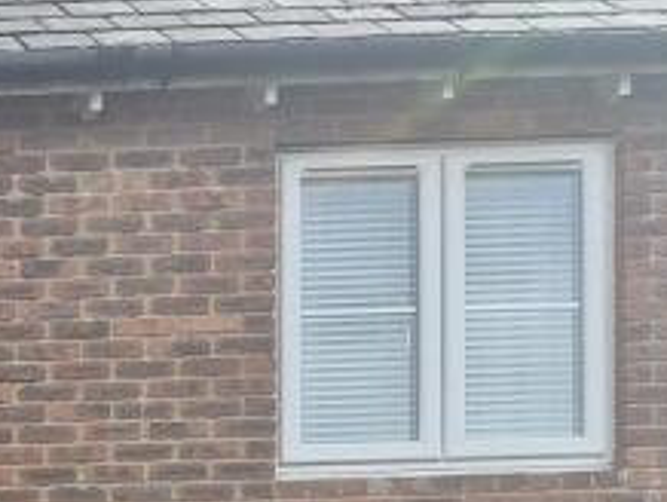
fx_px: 2083
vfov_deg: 12.2
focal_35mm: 108
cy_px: 1004
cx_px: -759
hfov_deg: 14.4
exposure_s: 1/2920
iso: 80
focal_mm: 5.4
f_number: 1.8
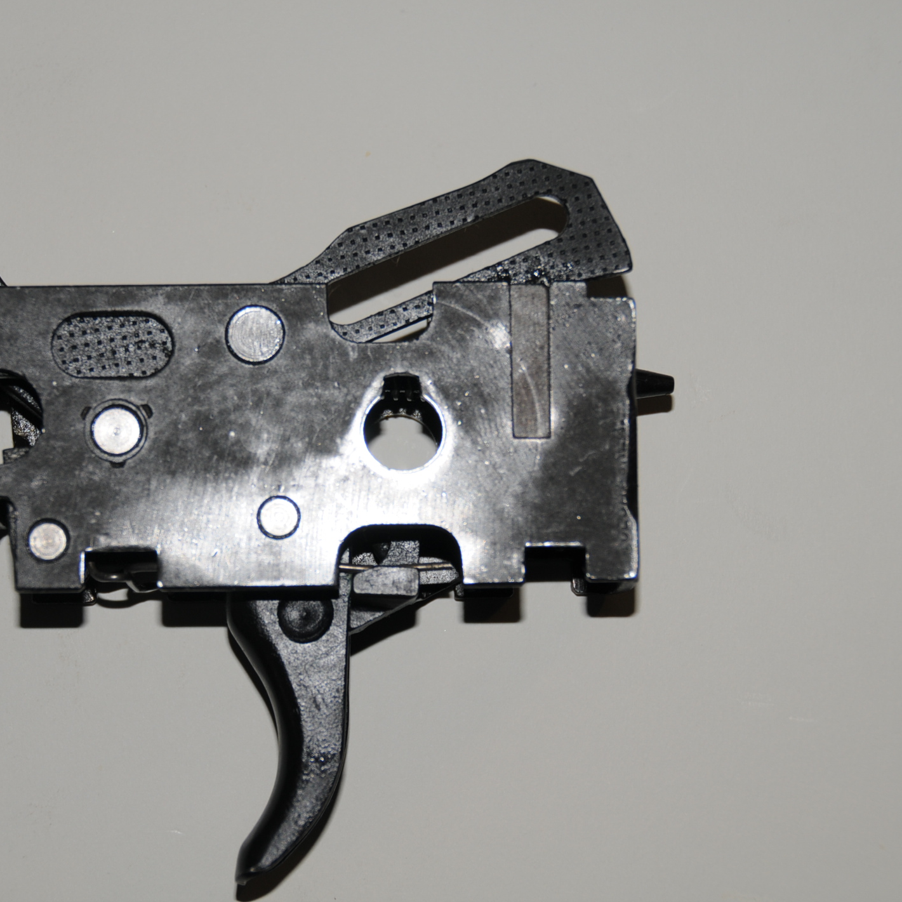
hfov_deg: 16.5
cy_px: 451
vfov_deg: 16.5
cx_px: 321
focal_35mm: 106
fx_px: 3114
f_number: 4.8
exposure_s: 1/60
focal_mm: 55
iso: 200
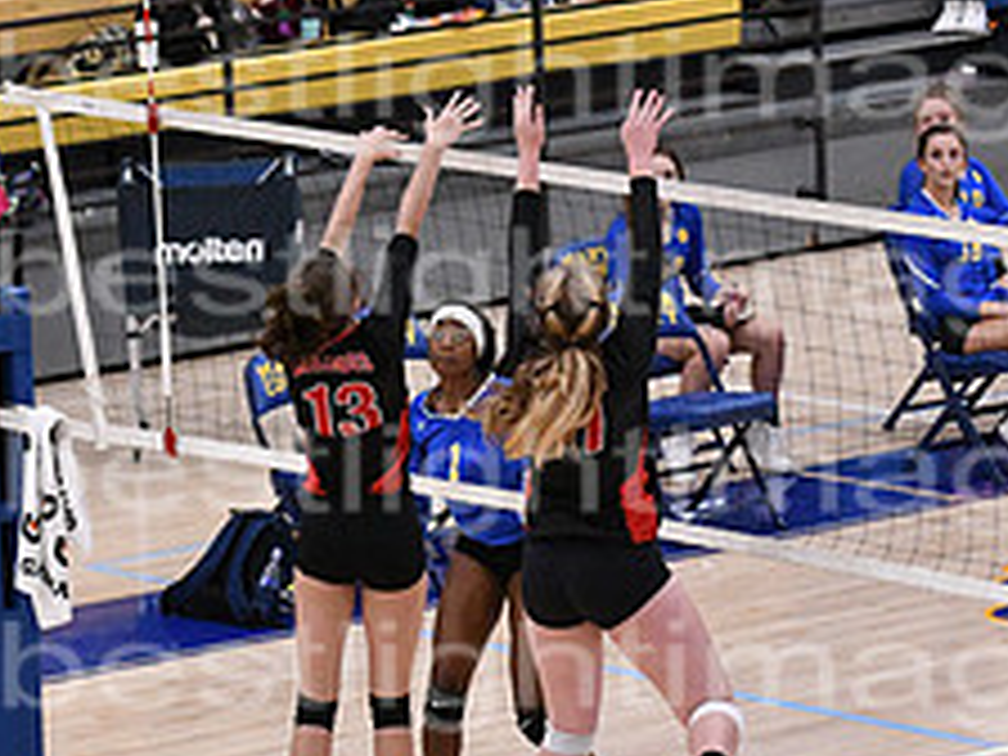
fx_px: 9238
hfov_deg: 6.2
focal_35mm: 317
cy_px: 578
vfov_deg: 4.7
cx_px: 598
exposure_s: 1/1250
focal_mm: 85
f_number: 3.2
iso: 6400
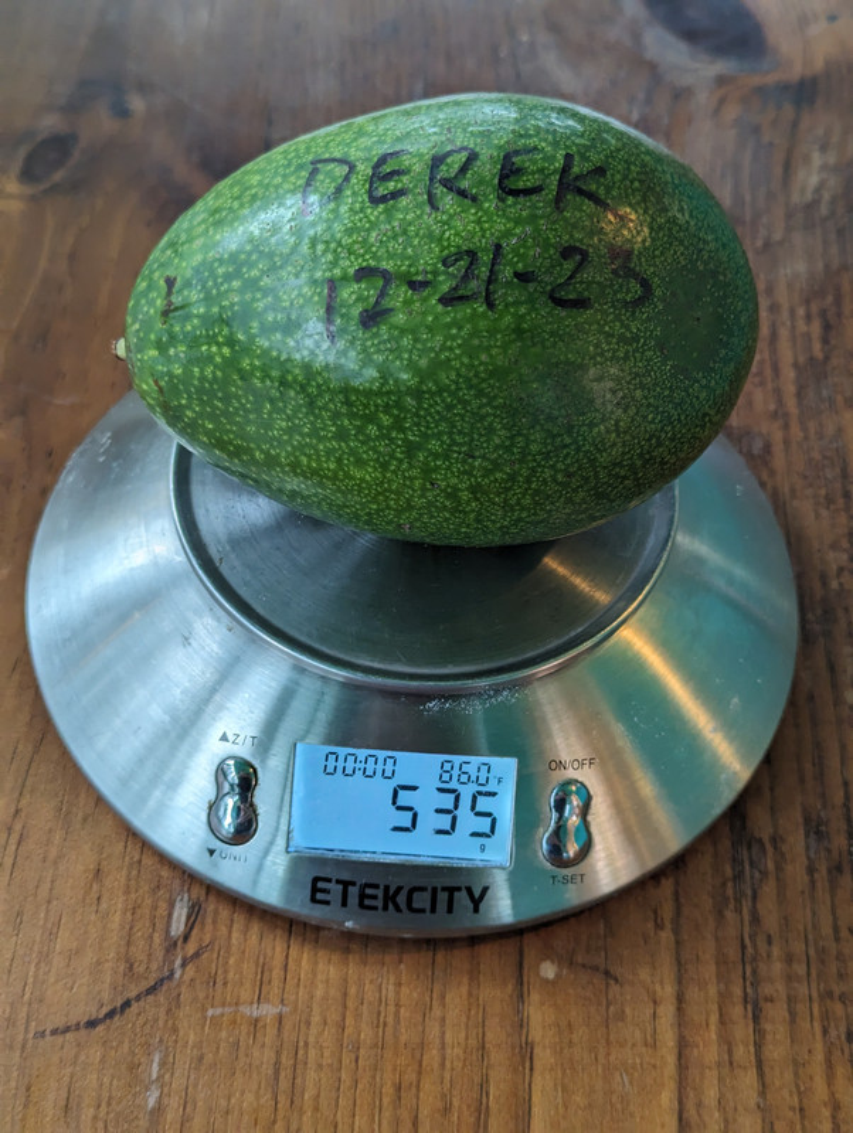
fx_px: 1574
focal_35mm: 48
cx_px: 426
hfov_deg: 30.3
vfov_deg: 39.6
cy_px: 566
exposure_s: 1/60.4
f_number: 1.85
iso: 125
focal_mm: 6.81
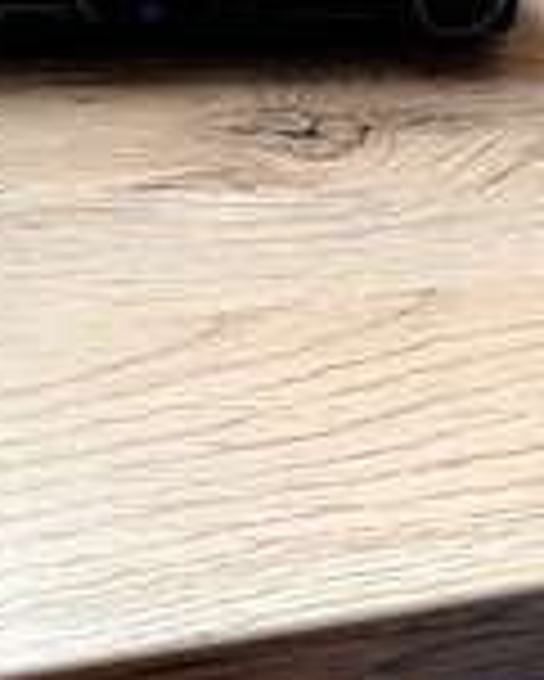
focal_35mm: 62
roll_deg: -3.3
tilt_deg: -24.0
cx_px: 211
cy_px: -86
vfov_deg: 27.6
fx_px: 1247
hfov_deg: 24.6
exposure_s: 1/121
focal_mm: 6.76
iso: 80
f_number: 1.78
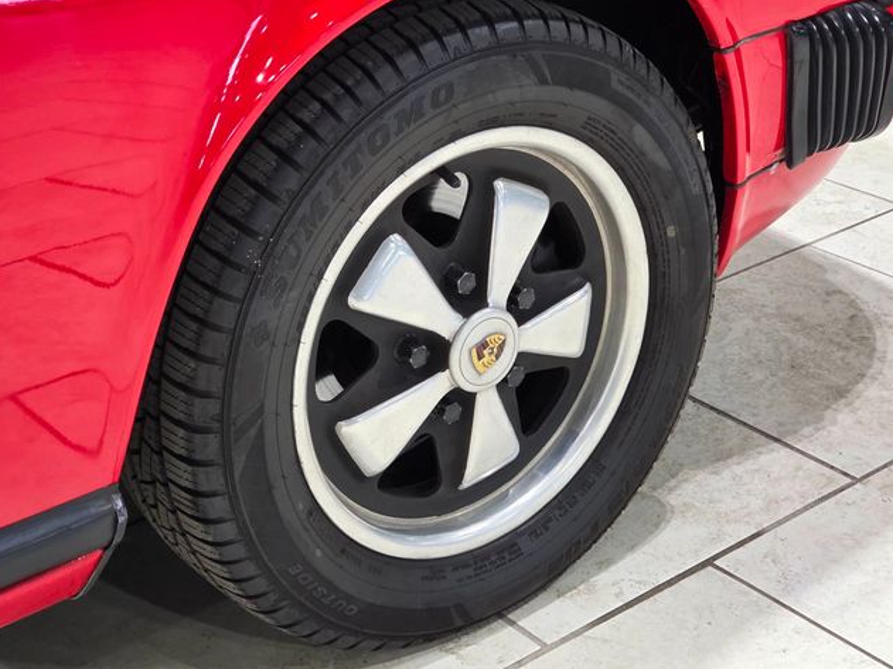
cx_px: 450
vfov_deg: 21.0
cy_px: 334
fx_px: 1805
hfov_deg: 27.8
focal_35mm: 70
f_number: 2.4
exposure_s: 1/60
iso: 250
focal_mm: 7.9
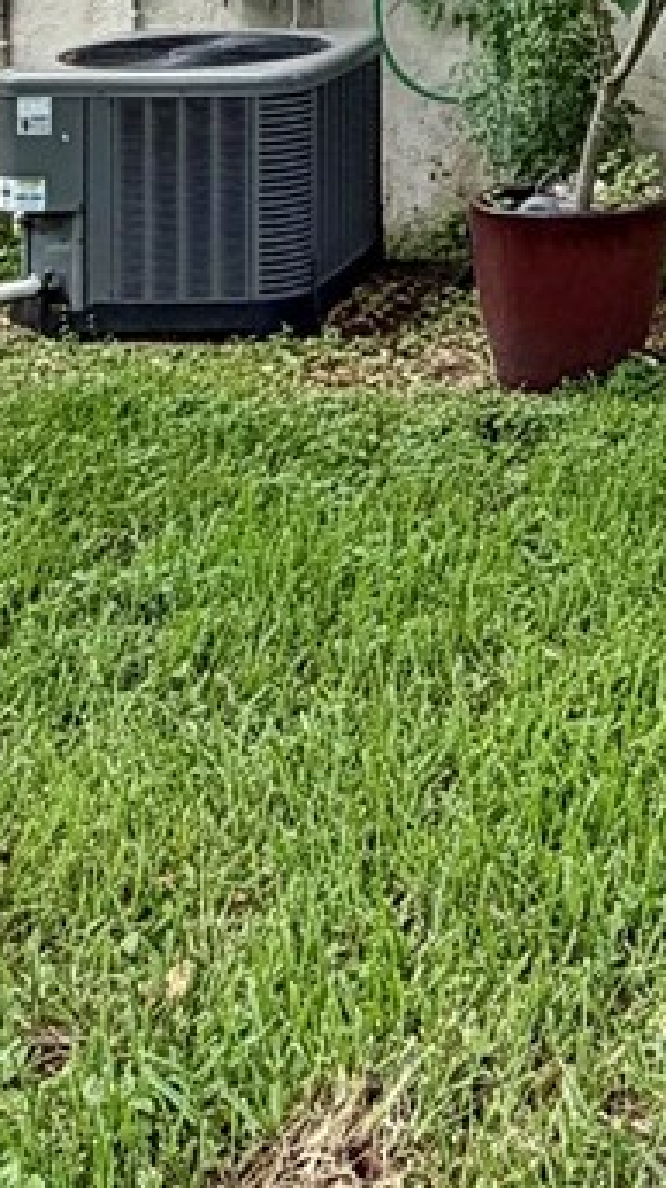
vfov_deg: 25.7
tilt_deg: +2.8
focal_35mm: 71
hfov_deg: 15.4
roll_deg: +0.1
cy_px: -345
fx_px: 2233
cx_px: 1059
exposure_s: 1/502
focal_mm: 2.22
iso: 50
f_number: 2.2
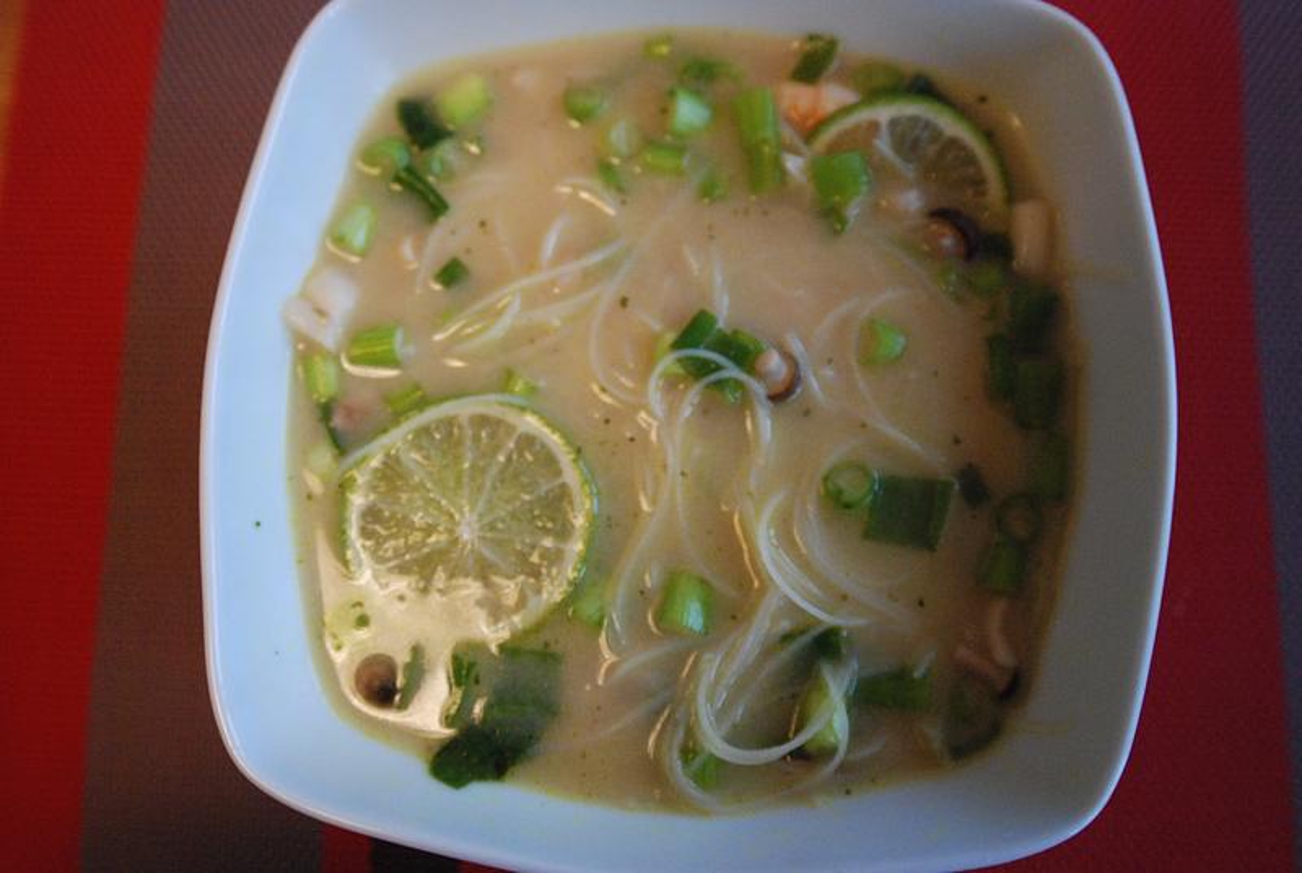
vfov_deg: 43.7
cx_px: 651
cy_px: 436
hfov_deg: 61.9
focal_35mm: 30
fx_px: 1087
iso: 1600
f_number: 1.8
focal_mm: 20
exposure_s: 1/80
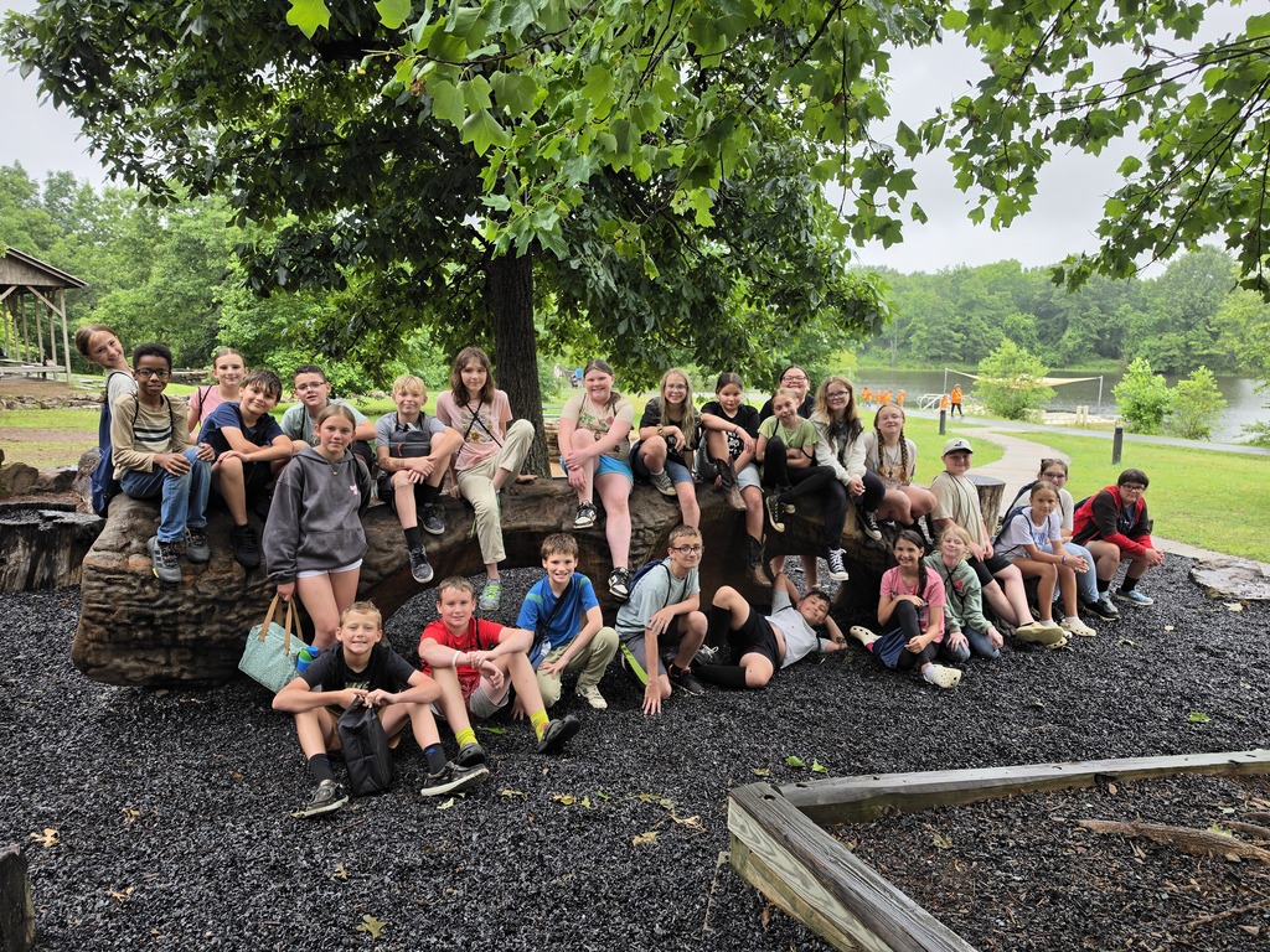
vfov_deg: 58.9
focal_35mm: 23
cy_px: 476
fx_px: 844
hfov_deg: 73.9
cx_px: 635
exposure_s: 1/359
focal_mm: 6.5
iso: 32
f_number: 1.4
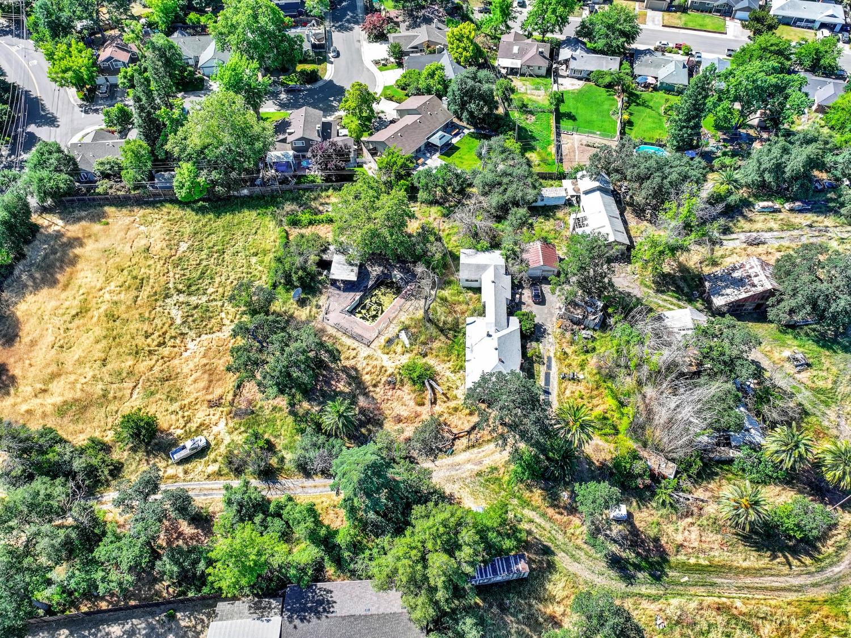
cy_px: 319
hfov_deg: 71.6
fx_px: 590
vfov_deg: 56.8
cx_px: 426
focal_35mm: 24
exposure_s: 1/800
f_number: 2.8
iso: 140
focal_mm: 12.3
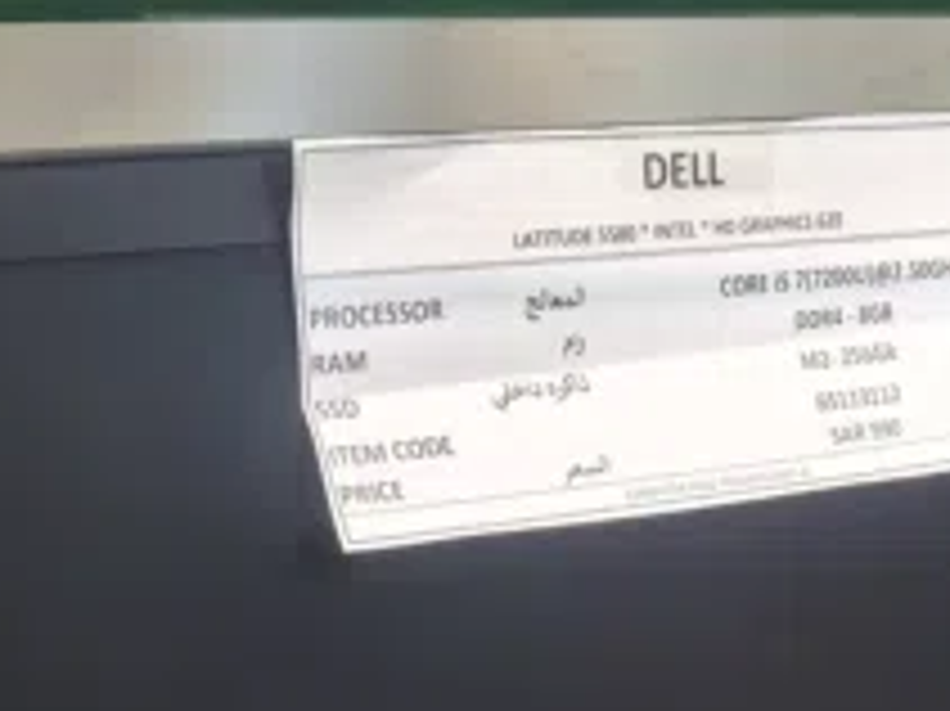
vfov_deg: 17.6
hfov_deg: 25.5
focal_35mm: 76
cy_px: 1030
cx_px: 675
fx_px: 2085
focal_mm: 4.69
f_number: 1.8
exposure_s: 1/100
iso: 80
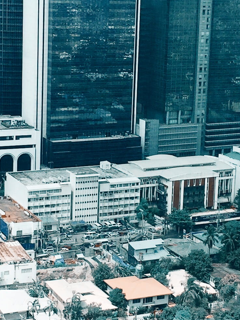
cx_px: 136
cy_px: 140
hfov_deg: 15.4
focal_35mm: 96
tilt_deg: -11.0
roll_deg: -3.0
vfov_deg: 20.4
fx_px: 887
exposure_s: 1/1319
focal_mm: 4.15
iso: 32
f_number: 2.2
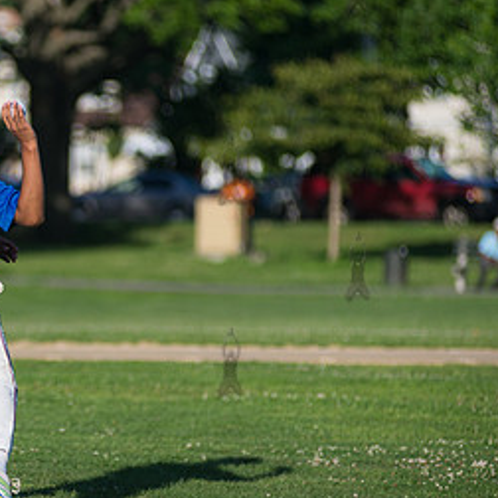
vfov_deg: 4.8
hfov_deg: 4.8
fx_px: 5892
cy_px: 266
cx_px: -26
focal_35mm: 362
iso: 200
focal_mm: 185
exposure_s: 1/3200
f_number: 2.8
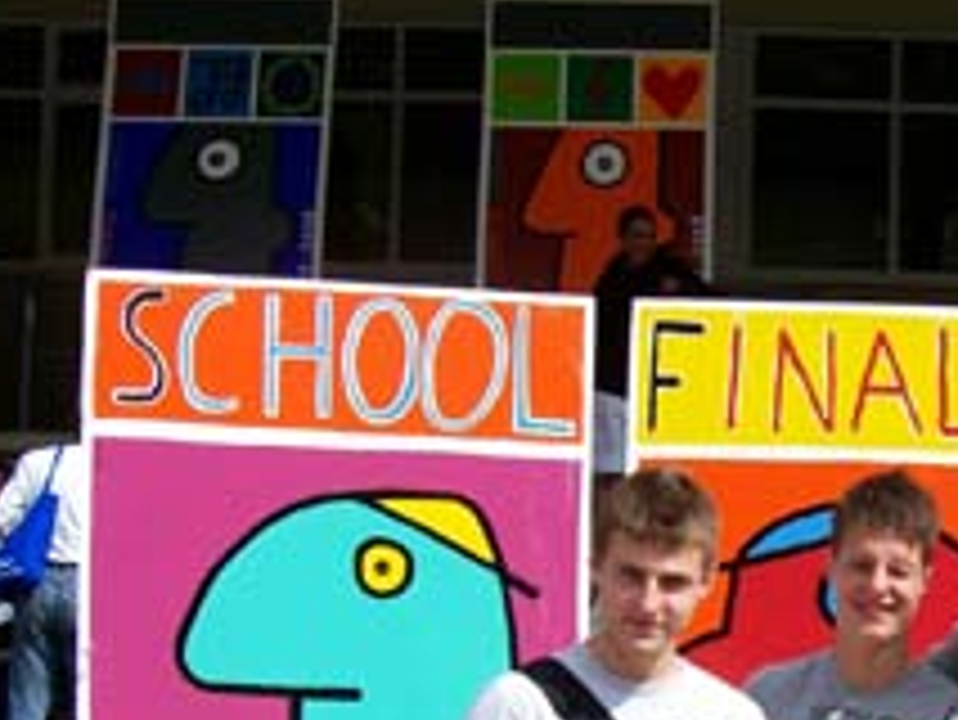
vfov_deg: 20.0
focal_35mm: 72
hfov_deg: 26.1
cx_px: 877
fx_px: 1994
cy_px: 675
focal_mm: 5.6
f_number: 5.1
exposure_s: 1/740
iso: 80
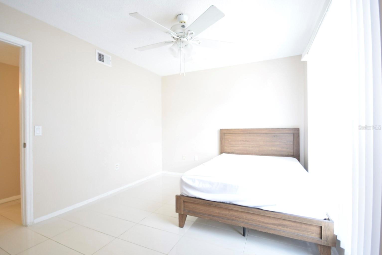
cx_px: 191
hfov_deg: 100.4
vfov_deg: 77.3
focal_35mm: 15
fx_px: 159
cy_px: 128
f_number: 4
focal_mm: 10
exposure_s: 1/50
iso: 800
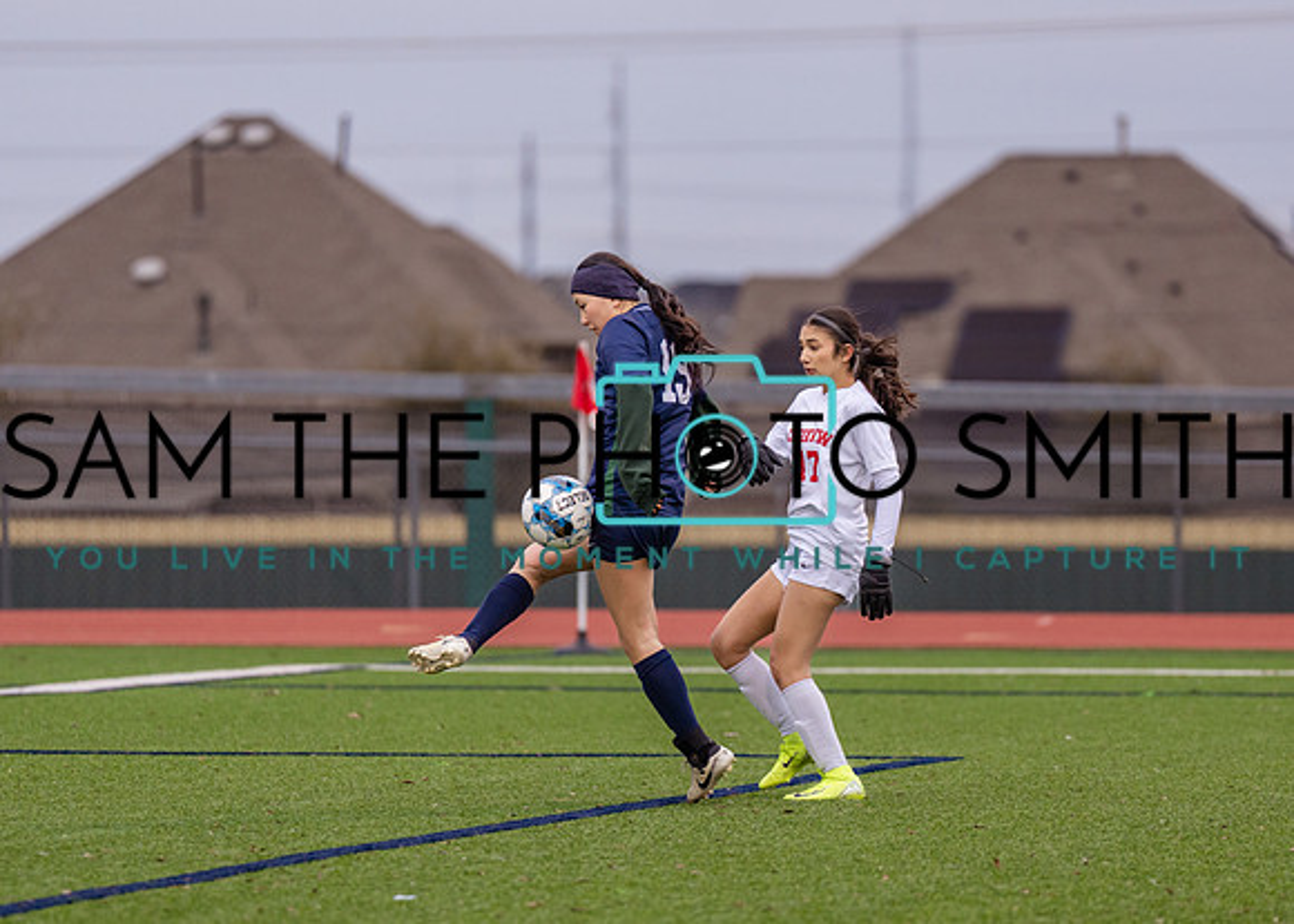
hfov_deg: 6.1
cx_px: 738
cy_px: 484
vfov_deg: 4.4
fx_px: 12067
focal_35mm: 328
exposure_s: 1/1250
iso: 400
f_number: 2.8
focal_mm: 200
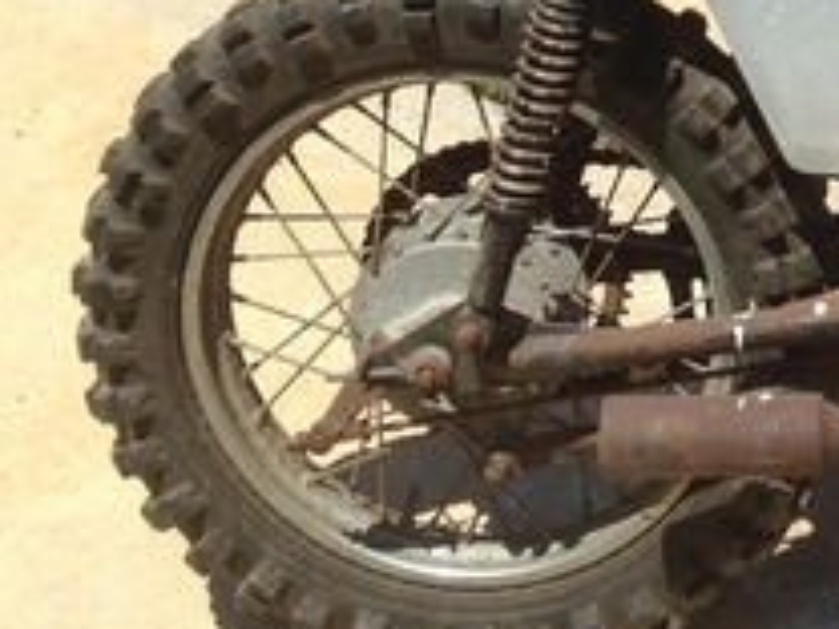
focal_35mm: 127
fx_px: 3078
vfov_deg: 11.3
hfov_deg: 14.7
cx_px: 1146
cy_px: -230
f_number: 2.4
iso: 50
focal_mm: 4.12
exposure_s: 1/2088
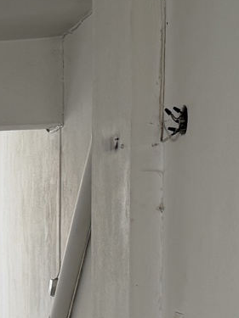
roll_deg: +1.1
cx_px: -297
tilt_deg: -3.6
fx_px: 1133
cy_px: 286
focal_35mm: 123
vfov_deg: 15.8
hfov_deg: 10.6
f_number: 1.78
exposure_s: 1/312
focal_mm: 6.76
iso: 100
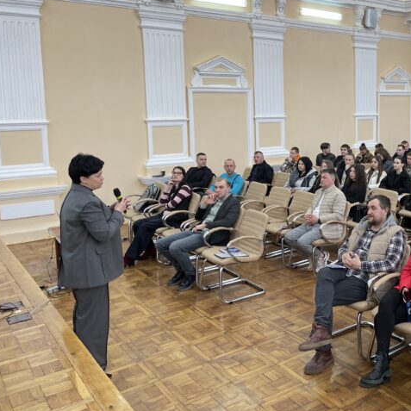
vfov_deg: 44.7
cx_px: 325
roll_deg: +0.9
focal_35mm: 37
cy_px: 165
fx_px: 497
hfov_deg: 43.0
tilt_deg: -6.0
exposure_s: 1/100
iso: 125
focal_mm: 4.2
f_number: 1.6
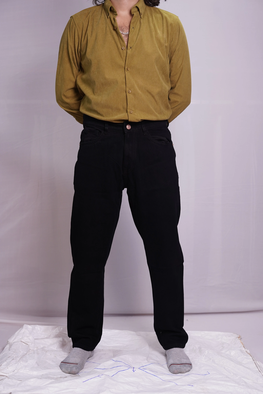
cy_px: 197
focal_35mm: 50
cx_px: 132
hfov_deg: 27.0
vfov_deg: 39.6
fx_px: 548
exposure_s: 1/100
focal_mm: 50
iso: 640
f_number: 3.5
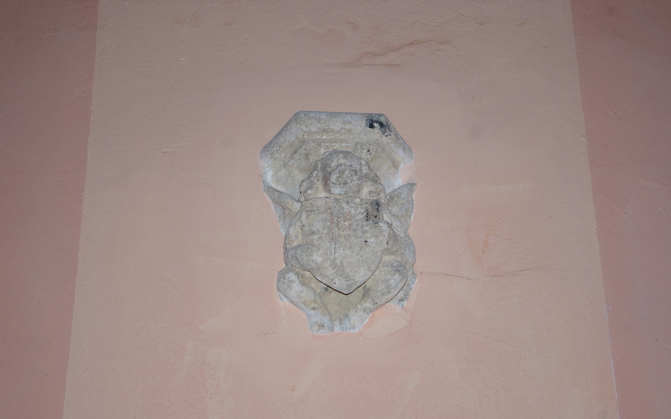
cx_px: 336
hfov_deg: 26.8
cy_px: 224
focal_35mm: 77
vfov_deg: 16.9
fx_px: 1408
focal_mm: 50
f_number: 5.6
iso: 200
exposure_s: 1/125
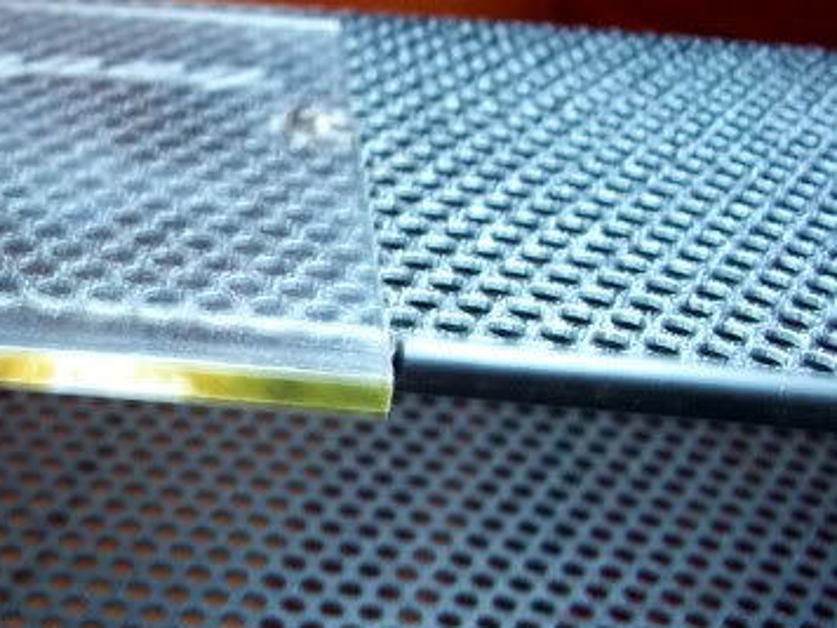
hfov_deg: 28.9
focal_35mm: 63
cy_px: 410
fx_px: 1523
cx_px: 16
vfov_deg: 23.2
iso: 193
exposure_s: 1/8
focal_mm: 5.7
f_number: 2.9
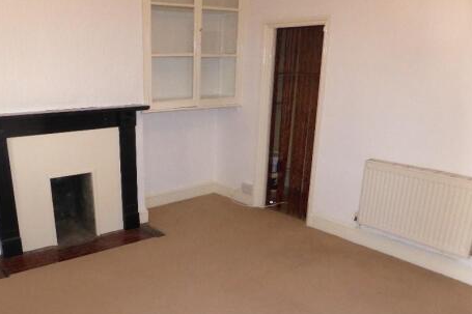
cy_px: 223
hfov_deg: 58.1
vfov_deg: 40.3
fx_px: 419
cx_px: 180
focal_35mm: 32
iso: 800
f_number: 3.3
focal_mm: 4.3
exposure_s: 1/60
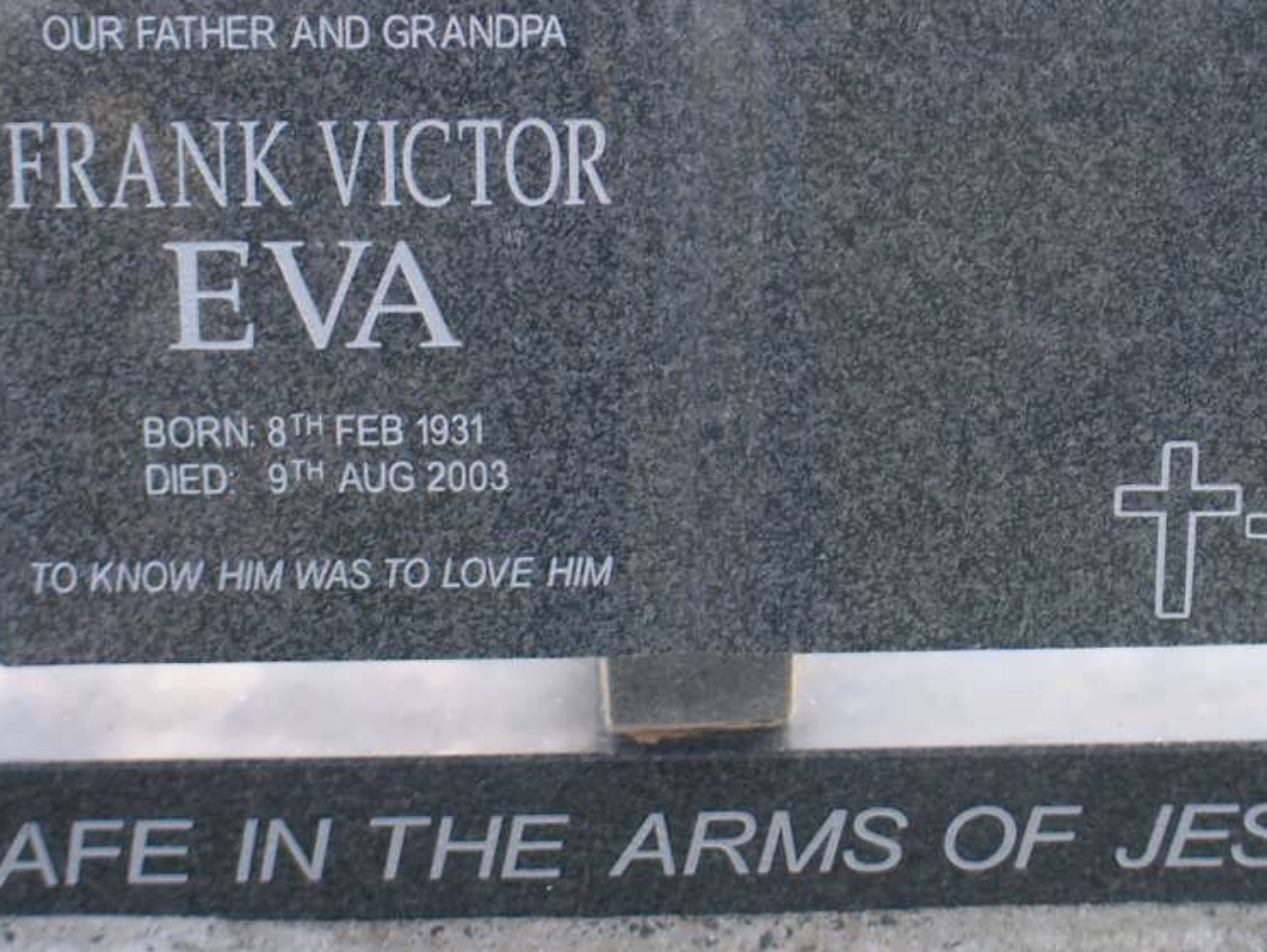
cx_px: 716
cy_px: 345
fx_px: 3480
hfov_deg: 20.6
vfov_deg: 15.6
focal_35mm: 95
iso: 64
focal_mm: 9.8
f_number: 4
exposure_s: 1/100
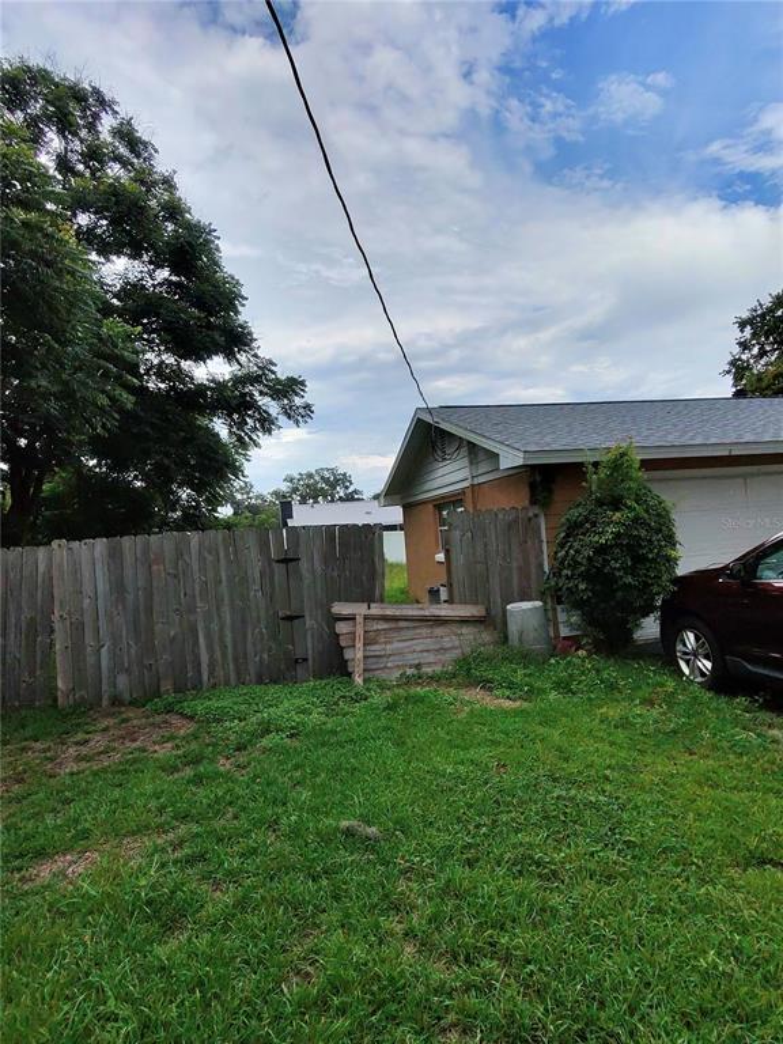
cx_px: 392
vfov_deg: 106.2
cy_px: 522
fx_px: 392
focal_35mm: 13
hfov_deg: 89.9
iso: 54
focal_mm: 2.24
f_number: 2.2
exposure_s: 1/1000
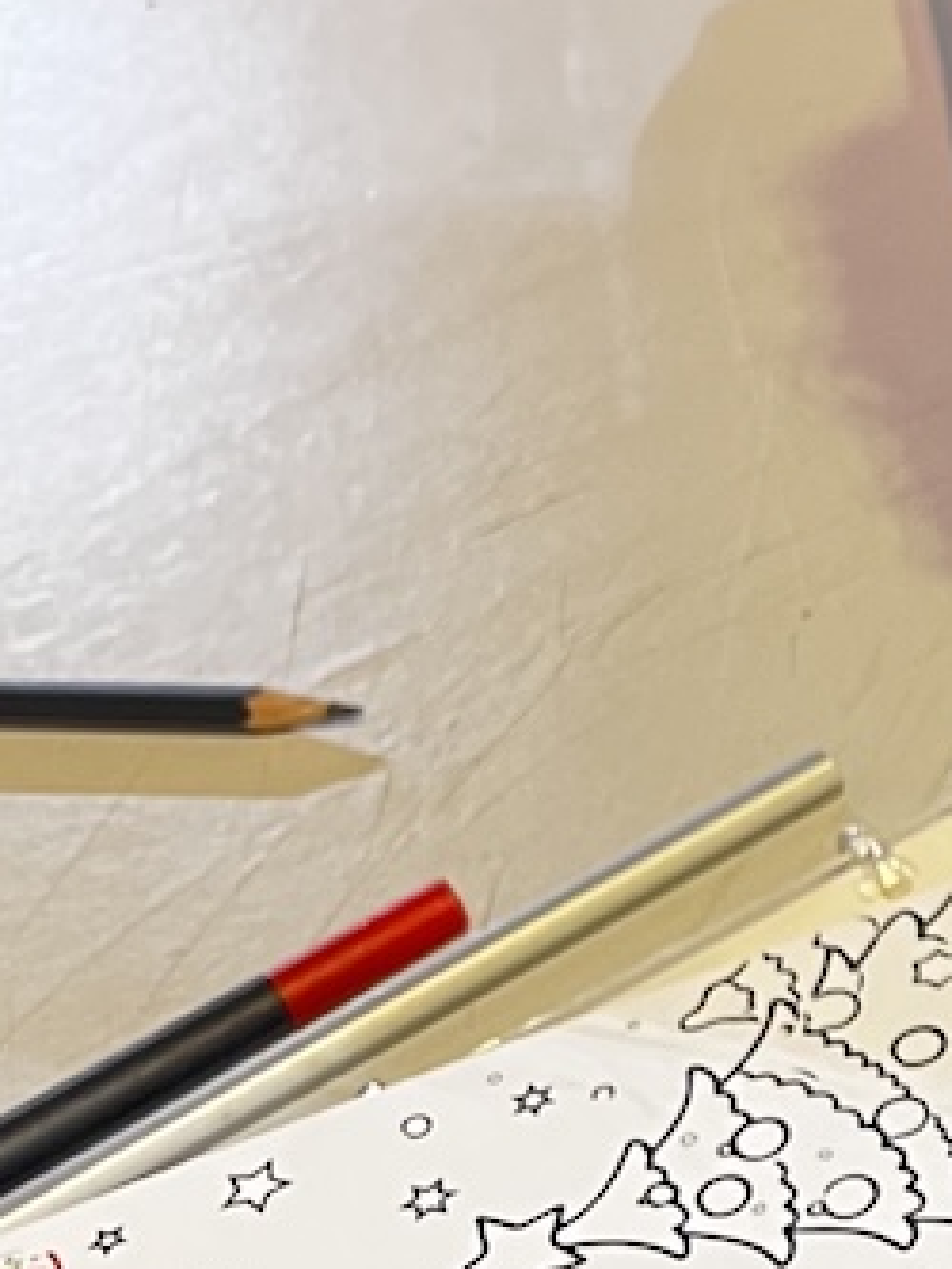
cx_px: 1622
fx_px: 3811
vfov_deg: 18.8
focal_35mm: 104
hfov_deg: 13.1
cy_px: 444
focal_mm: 5.7
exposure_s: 1/50
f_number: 1.5
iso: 250
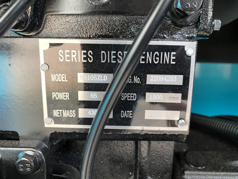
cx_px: 119
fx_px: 179
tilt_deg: -12.4
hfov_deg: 67.3
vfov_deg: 53.1
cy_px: 90
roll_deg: -0.2
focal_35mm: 26
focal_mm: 4.25
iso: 250
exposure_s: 1/60
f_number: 1.8
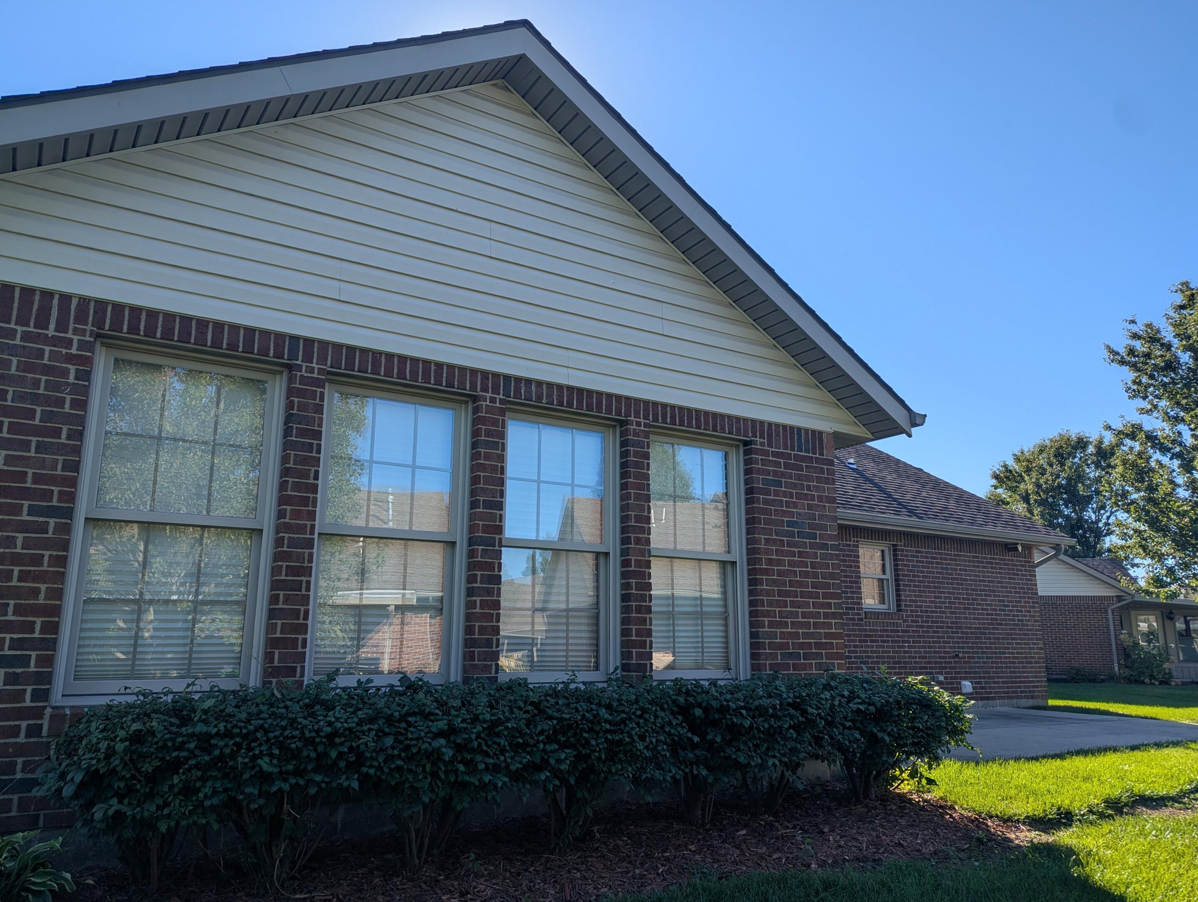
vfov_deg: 55.0
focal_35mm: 25
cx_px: 587
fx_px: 866
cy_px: 464
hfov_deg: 69.3
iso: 47
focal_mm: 6.81
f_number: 1.85
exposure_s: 1/1664
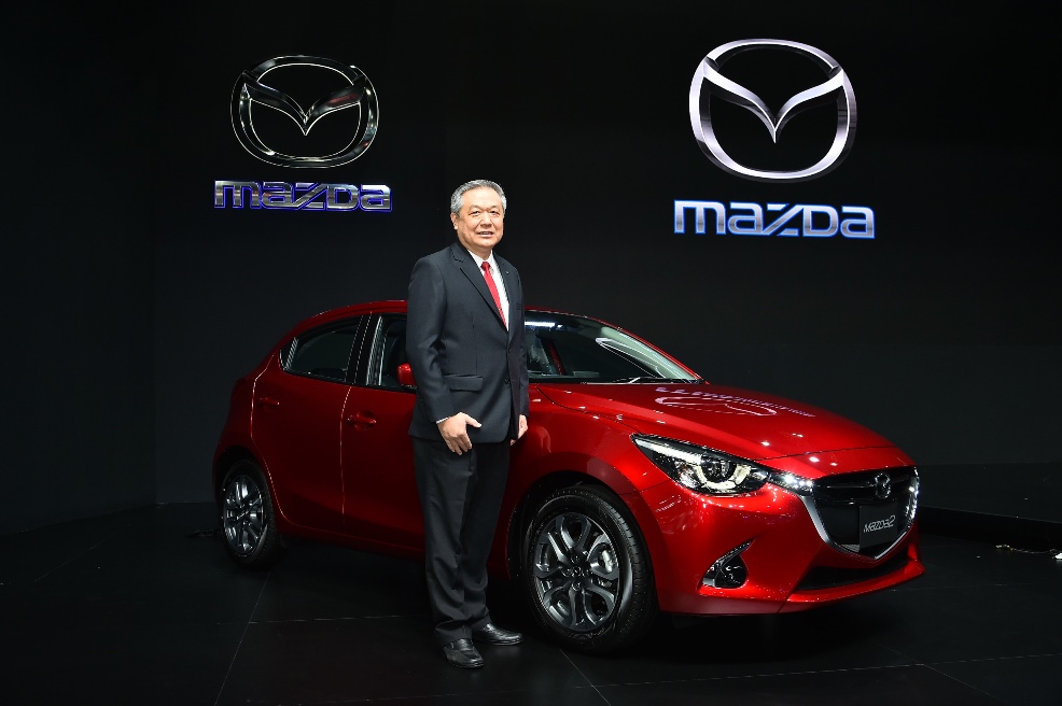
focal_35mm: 32
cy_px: 353
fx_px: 943
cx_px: 531
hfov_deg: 58.7
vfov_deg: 41.1
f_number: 6.3
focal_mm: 32
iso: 1250
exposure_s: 1/250
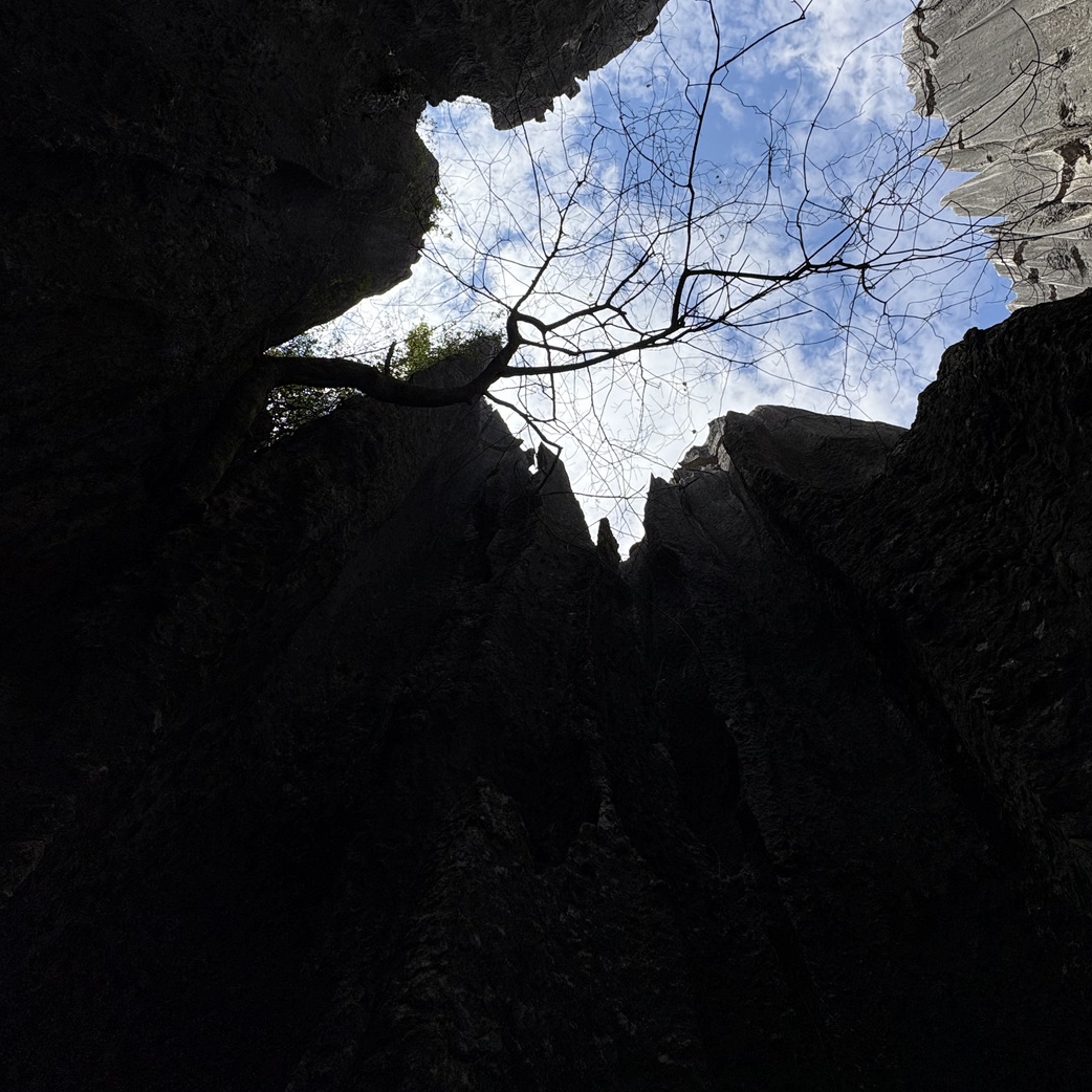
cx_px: 609
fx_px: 678
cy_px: 387
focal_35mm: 19
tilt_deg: +79.0
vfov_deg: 75.8
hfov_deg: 77.4
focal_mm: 2.22
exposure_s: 1/2208
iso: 40
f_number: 2.2
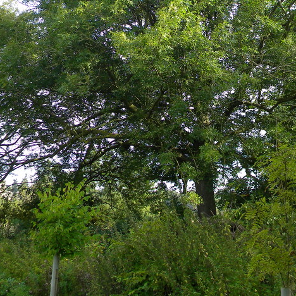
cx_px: 206
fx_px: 658
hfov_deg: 25.2
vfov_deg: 25.0
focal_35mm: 68
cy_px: 65
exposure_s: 1/188
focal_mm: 6.4
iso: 80
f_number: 3.7
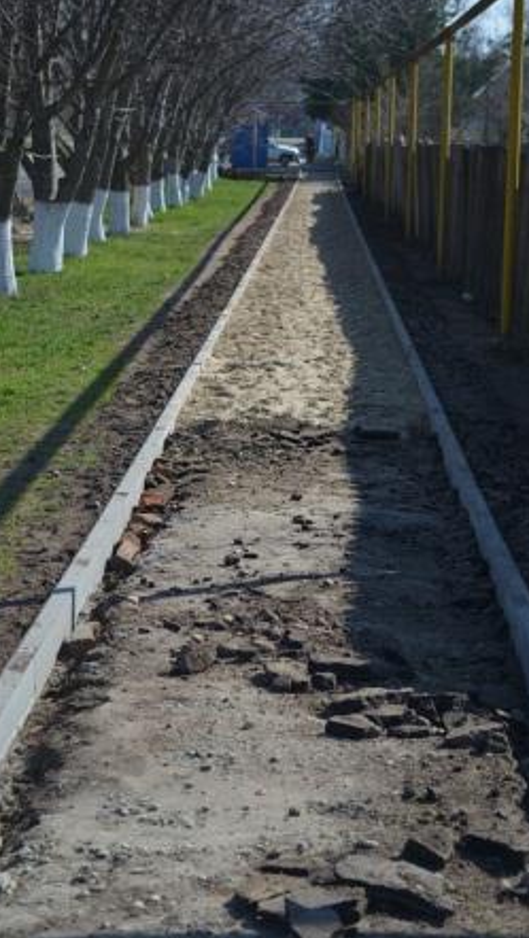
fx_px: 2180
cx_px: 243
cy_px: 469
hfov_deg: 13.8
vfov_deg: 24.3
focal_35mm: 88
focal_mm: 55
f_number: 5.6
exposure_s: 1/500
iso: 110
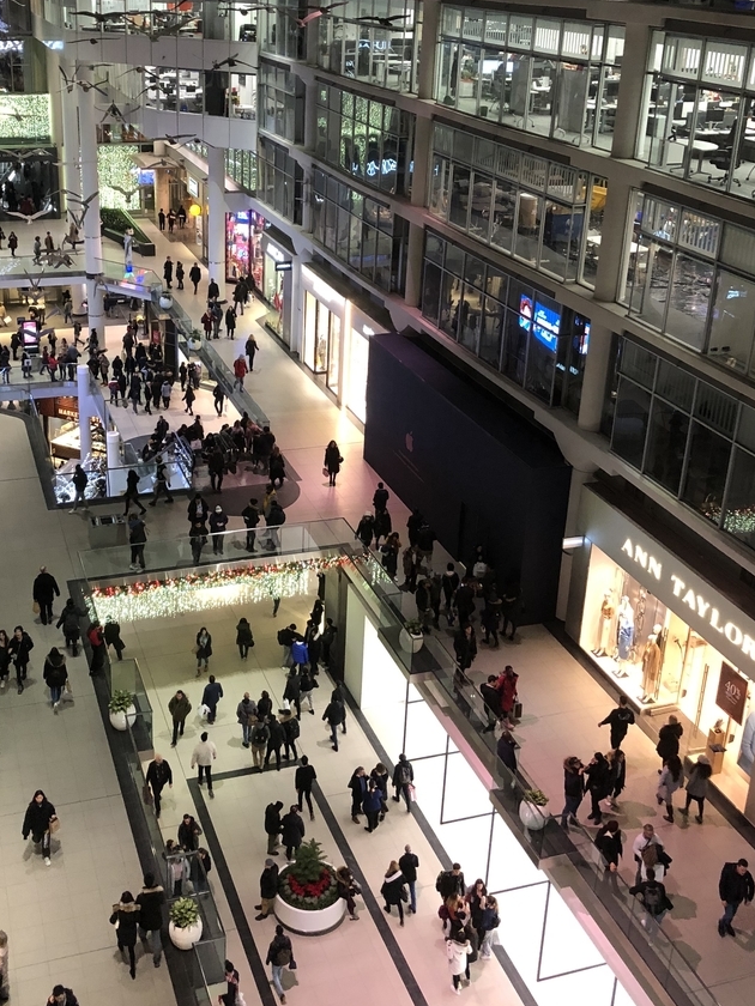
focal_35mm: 40
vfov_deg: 46.5
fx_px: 1163
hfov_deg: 35.7
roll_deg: -0.1
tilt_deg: -19.2
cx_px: 276
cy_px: 399
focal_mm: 3.99
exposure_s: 1/15
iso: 80
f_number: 1.8
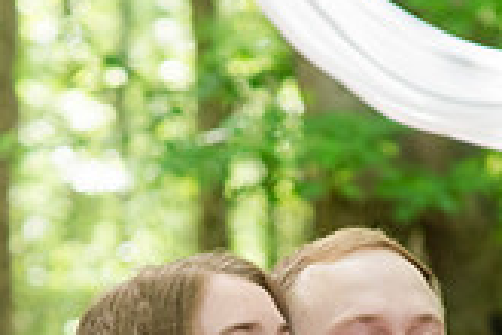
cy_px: 506
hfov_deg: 6.6
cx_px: 294
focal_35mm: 313
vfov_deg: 4.4
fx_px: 4364
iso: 500
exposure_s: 1/125
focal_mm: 85
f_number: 4
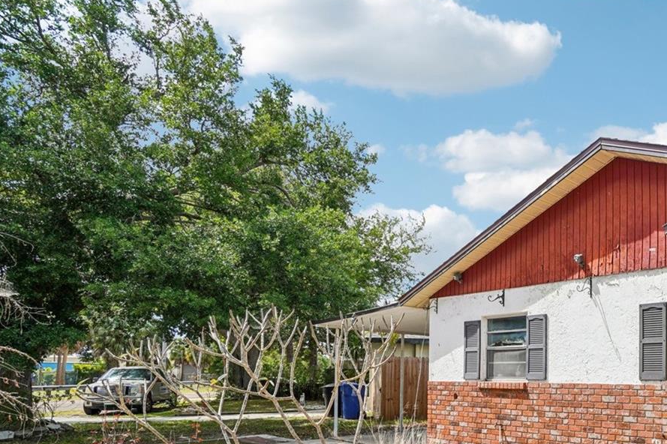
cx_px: 547
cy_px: 394
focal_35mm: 27
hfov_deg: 61.1
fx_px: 500
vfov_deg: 44.0
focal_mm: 10
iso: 100
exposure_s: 1/250
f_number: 8
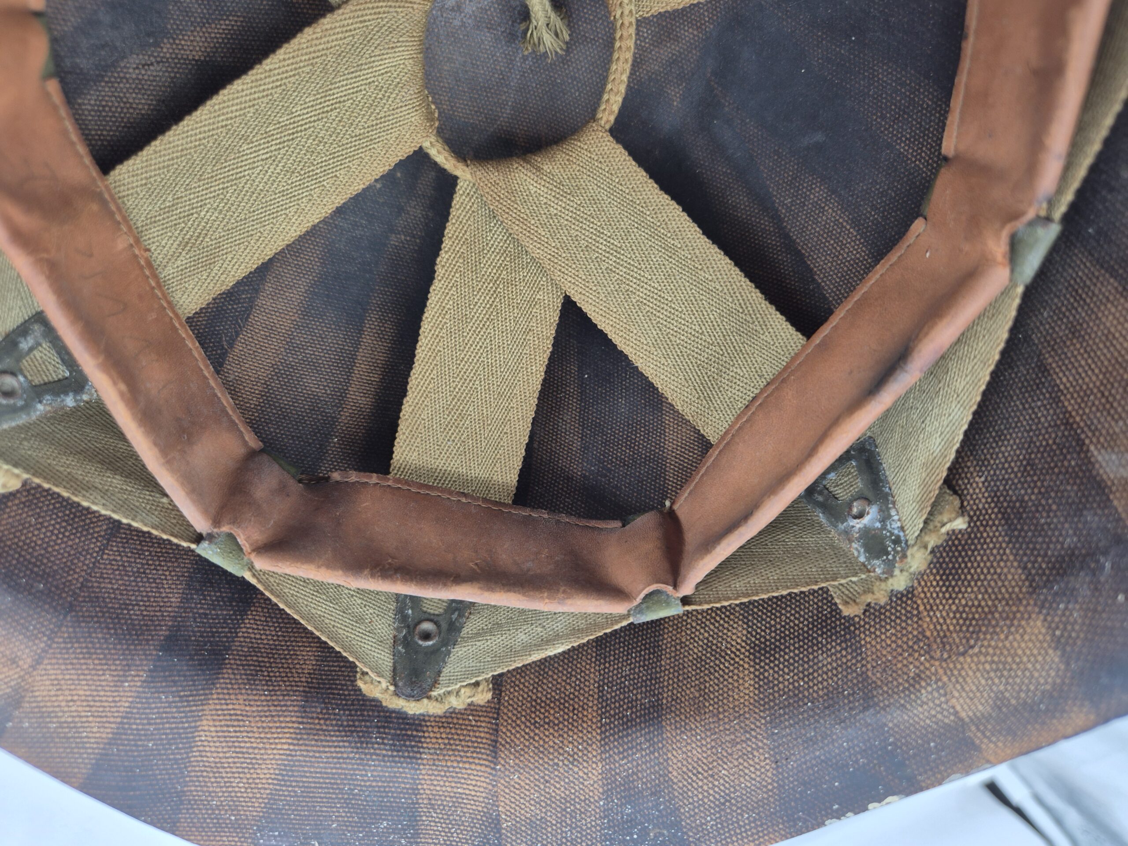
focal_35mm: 23
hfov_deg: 73.9
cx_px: 564
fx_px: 749
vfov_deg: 58.9
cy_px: 423
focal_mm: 5.4
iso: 25
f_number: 1.8
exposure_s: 1/180
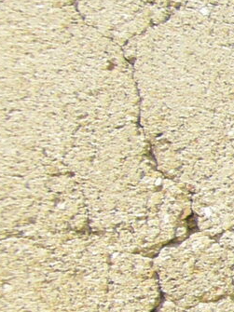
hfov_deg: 5.9
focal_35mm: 227
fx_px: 2047
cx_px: 815
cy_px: 219
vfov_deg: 8.7
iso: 64
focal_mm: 6.3
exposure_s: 1/160
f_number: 7
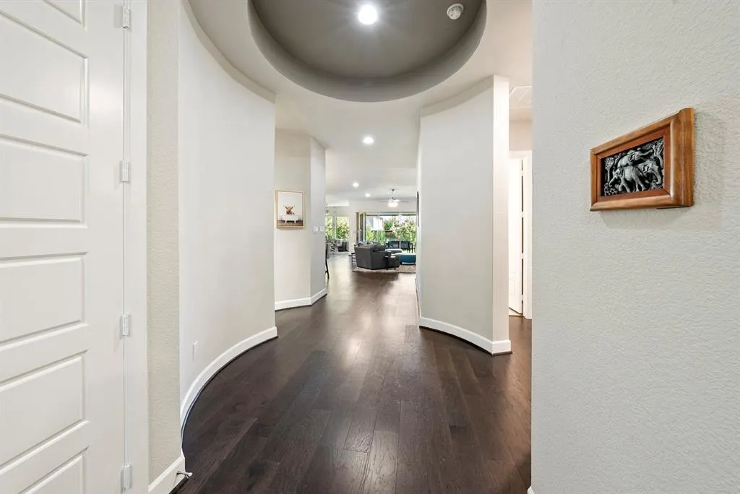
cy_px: 247
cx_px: 370
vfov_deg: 90.1
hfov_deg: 112.6
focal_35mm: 12
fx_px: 247
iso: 640
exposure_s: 1/2
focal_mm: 12
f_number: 9
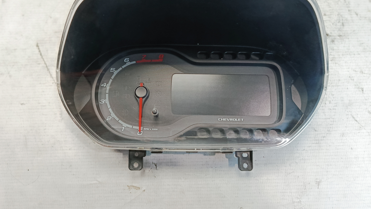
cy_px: 72
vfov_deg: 42.4
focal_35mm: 27
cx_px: 188
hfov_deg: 69.9
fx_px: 266
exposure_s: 1/120
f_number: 1.7
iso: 526
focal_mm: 5.31
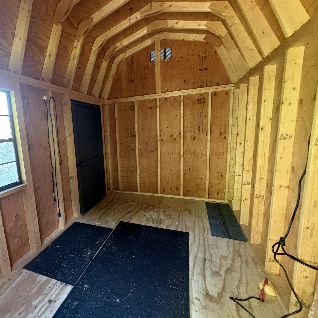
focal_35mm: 17
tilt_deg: -11.4
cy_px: 157
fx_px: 177
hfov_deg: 82.0
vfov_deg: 84.0
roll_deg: +2.2
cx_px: 114
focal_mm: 2.22
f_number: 2.2
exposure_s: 1/60
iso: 800
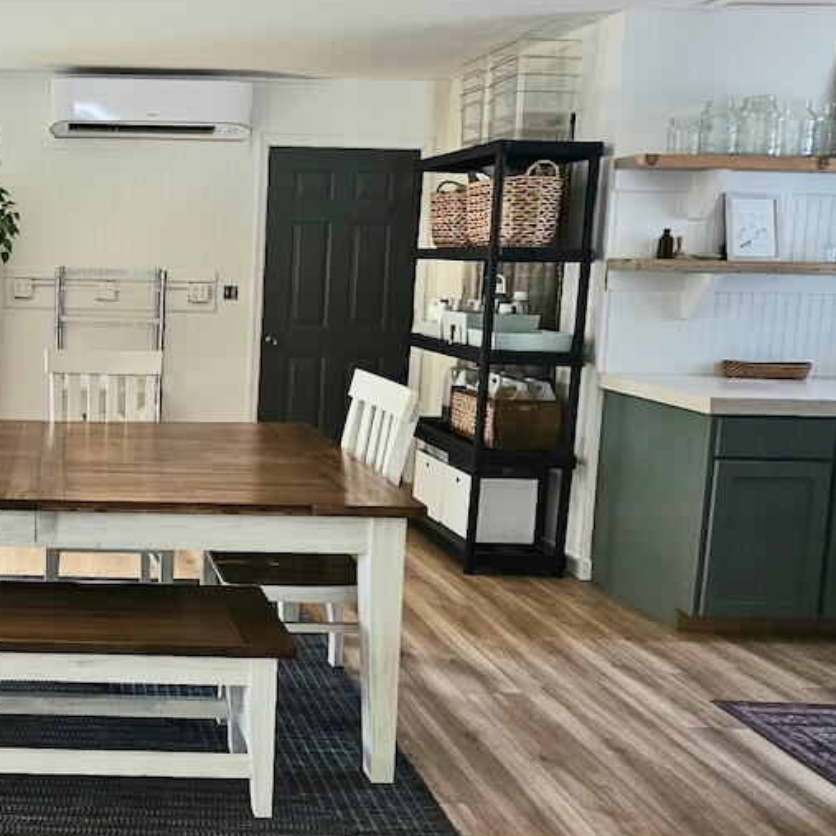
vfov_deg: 55.2
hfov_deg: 48.5
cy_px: 331
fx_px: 792
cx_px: 54
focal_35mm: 29
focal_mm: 2.2
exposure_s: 1/60.2
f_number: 2.2
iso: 125
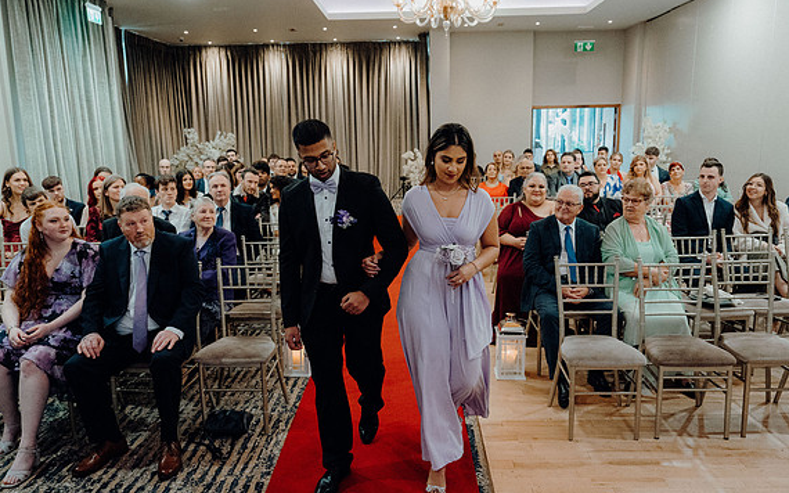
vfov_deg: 44.5
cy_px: 251
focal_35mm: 28
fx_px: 602
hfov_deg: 66.5
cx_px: 394
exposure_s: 1/200
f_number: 3.5
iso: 5000
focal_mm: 27
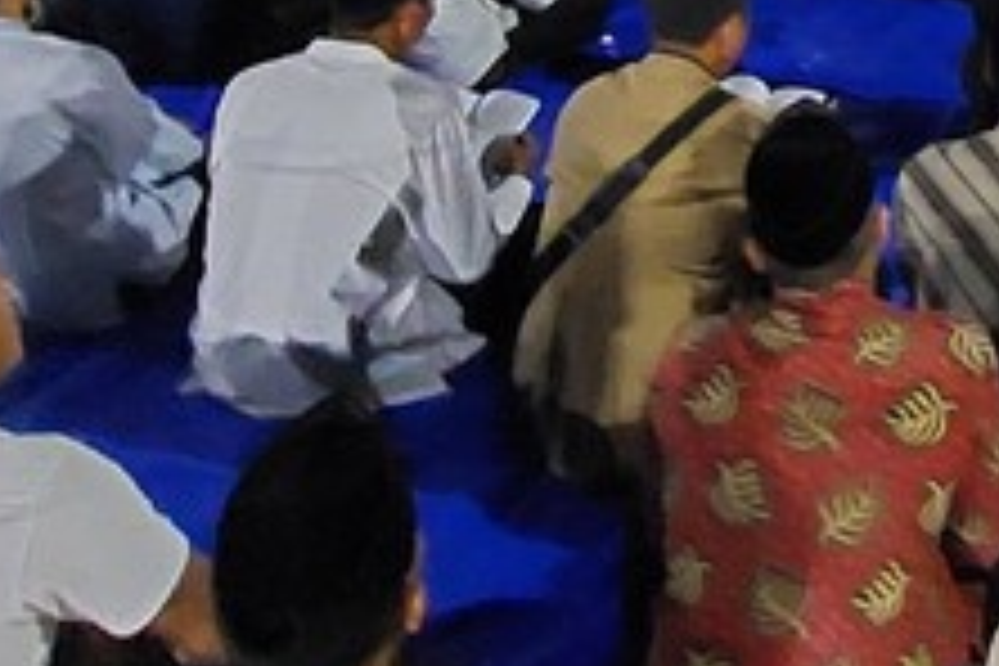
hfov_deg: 28.6
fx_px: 1693
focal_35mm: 61
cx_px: 1192
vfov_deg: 18.2
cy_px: -486
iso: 640
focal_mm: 1.74
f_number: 2.2
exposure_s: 1/13
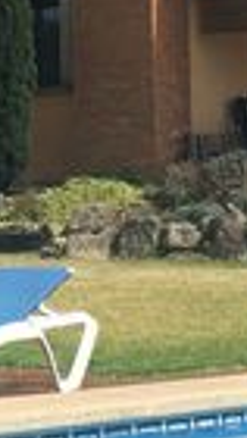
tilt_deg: +6.4
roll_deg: +0.3
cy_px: 63
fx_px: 1568
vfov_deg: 15.7
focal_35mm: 135
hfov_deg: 8.9
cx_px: -22
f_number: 2.2
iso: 25
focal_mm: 4.15
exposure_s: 1/1374
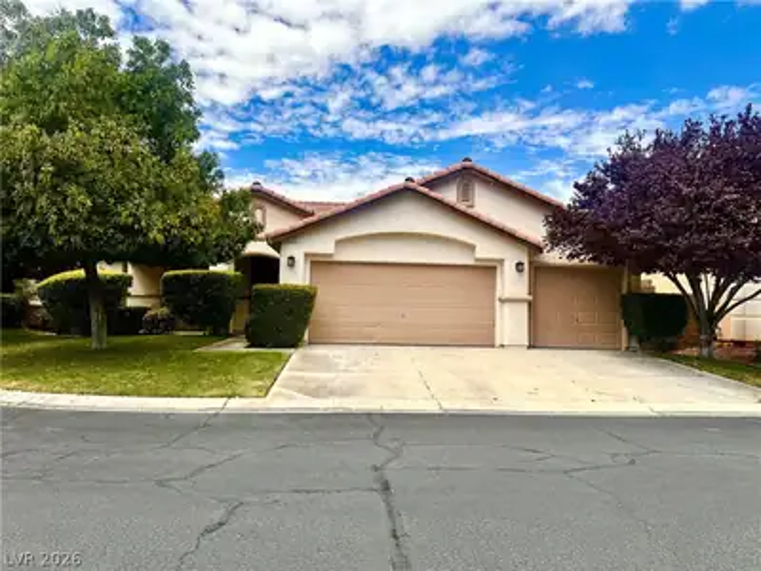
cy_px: 286
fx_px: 528
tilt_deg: +3.4
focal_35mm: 24
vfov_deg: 56.8
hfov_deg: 71.6
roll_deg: -1.5
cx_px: 380
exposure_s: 1/4348
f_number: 1.78
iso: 80
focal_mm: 6.86
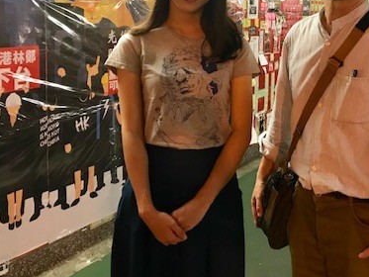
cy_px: 72
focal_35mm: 48
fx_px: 512
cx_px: 251
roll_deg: -0.9
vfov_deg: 29.8
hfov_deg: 39.1
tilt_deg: -5.7
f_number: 1.8
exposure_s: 1/17
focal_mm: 3.99
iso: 100
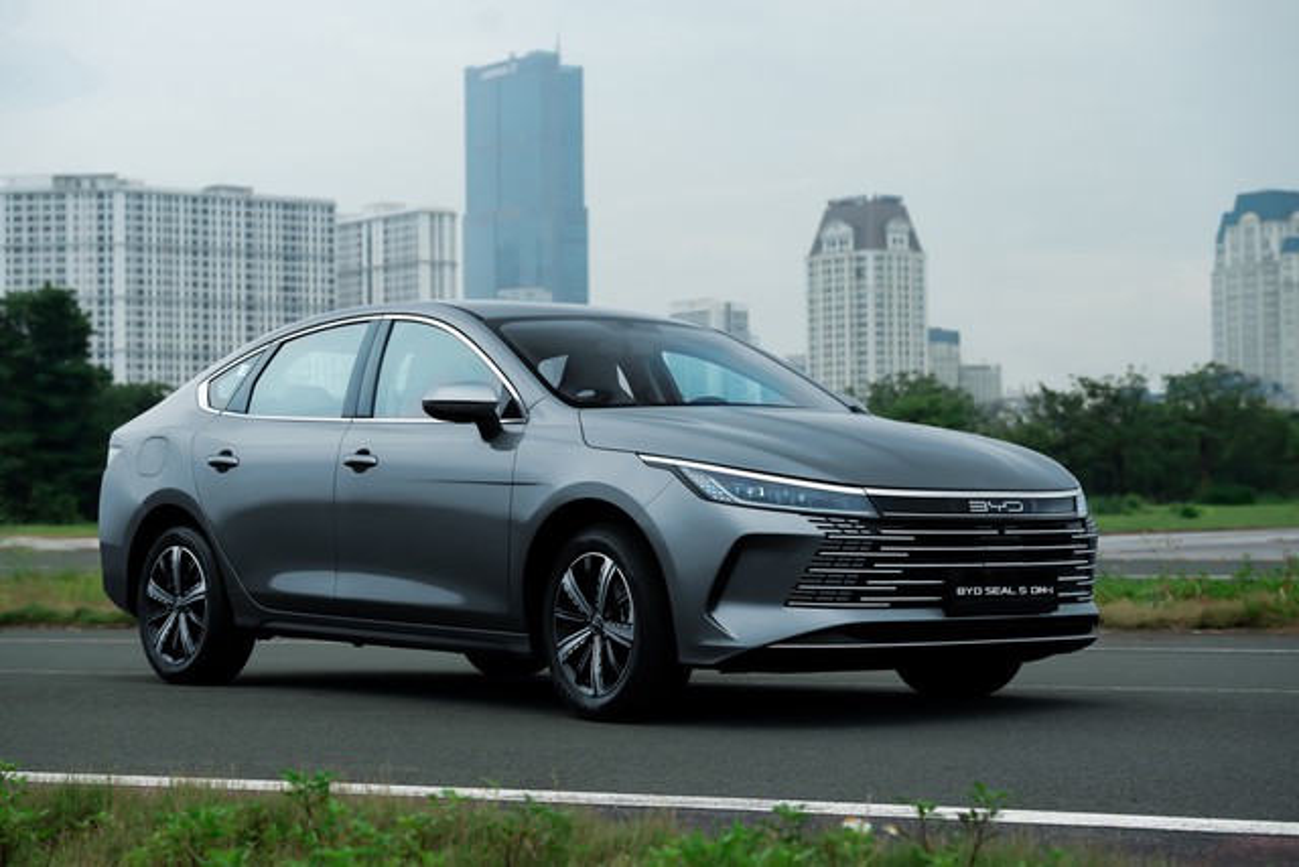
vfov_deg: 19.5
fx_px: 2526
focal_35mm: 70
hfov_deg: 28.8
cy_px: 434
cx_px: 650
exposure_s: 1/200
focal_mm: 70
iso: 250
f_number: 4.5
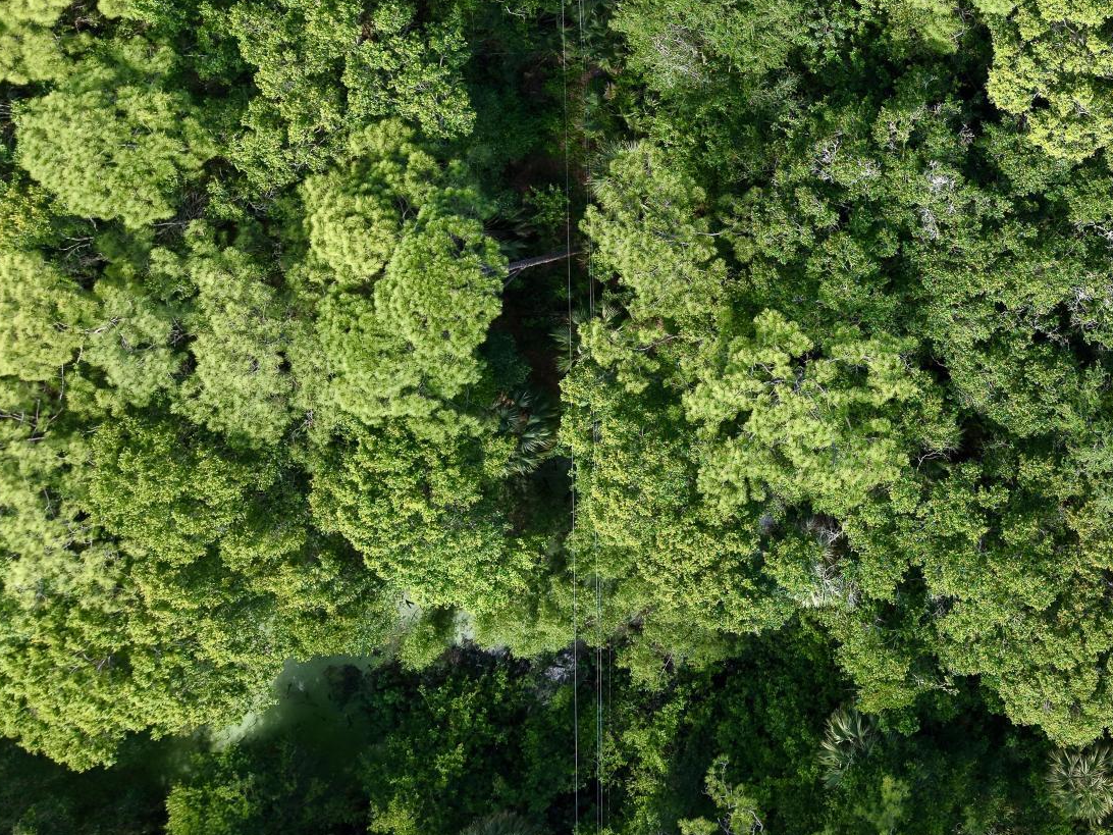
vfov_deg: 31.0
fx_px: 1447
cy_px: 121
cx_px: 1030
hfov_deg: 38.7
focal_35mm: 45
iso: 100
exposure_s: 1/90
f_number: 1.8
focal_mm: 8.67
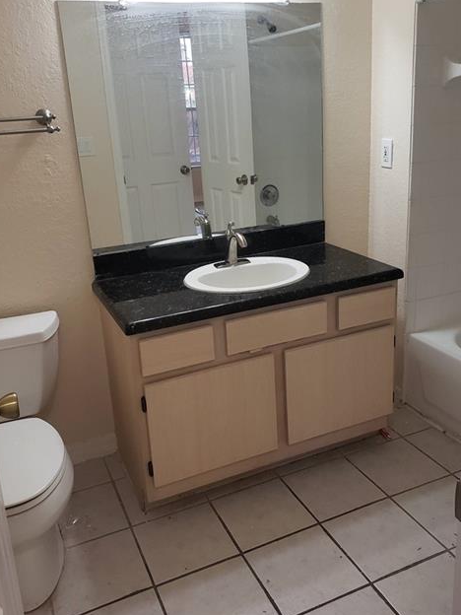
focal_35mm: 32
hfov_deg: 44.2
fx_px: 568
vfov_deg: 56.7
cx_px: 240
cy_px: 280
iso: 320
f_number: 2.4
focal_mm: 4.3
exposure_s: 1/60
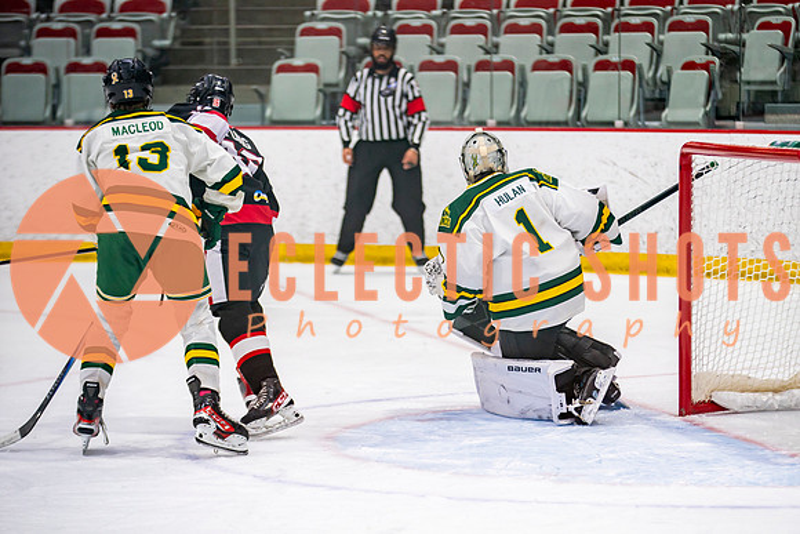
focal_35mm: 165
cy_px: 323
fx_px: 3662
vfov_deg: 8.3
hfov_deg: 12.5
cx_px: 485
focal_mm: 135
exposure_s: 1/640
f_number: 2.8
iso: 800
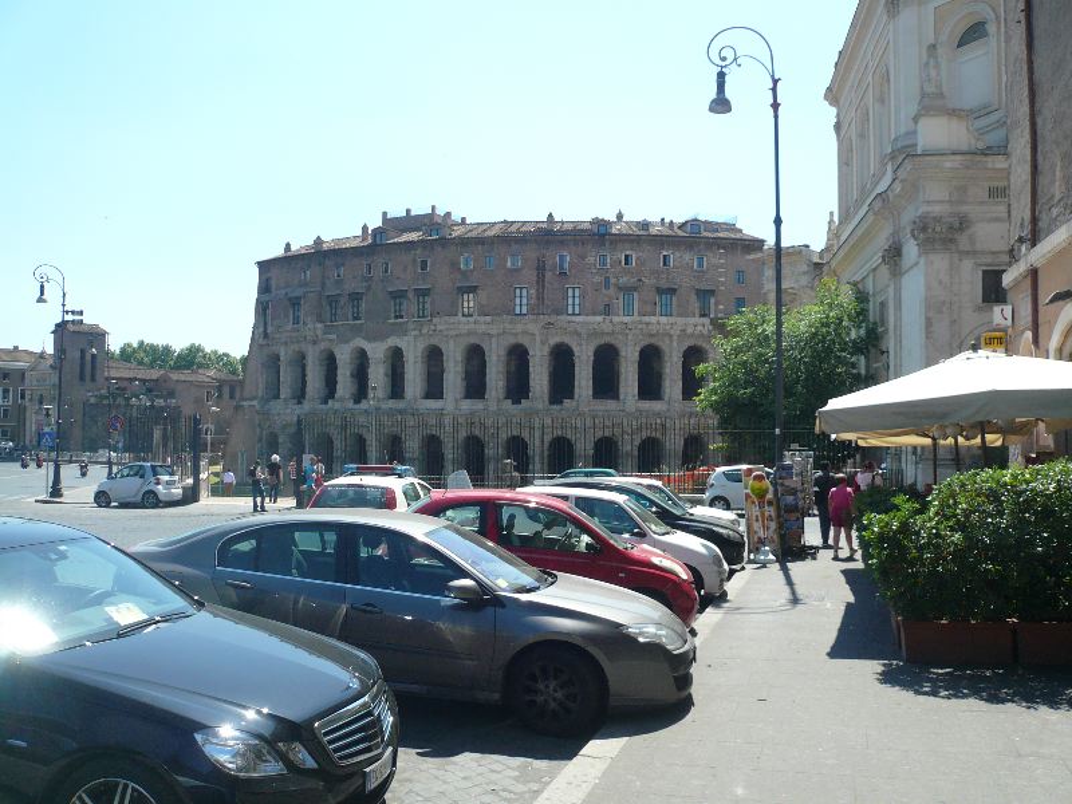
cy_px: 402
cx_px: 536
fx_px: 867
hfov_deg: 63.4
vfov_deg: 49.7
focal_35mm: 28
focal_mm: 4.6
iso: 100
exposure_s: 1/160
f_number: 8
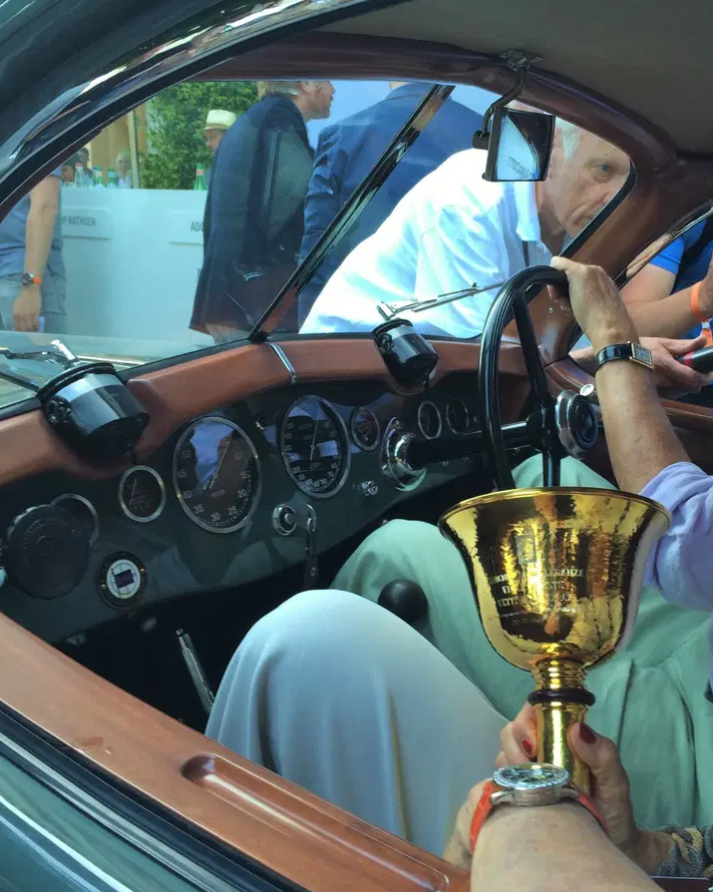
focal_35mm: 38
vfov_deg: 47.9
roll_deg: -0.2
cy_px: 445
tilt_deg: -13.7
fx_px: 1003
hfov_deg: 38.9
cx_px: 454
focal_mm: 4.15
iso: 32
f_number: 2.2
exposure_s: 1/50
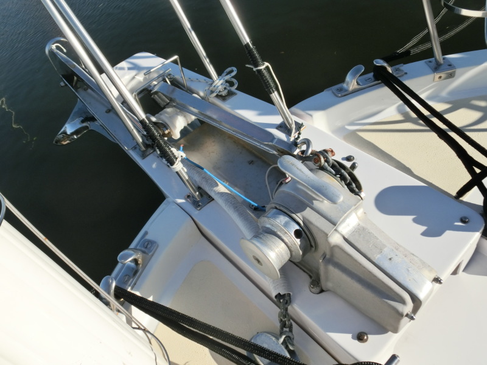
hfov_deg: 60.0
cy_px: 182
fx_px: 422
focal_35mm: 30
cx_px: 244
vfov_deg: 46.8
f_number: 8.9
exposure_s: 1/200
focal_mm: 5.36
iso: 80
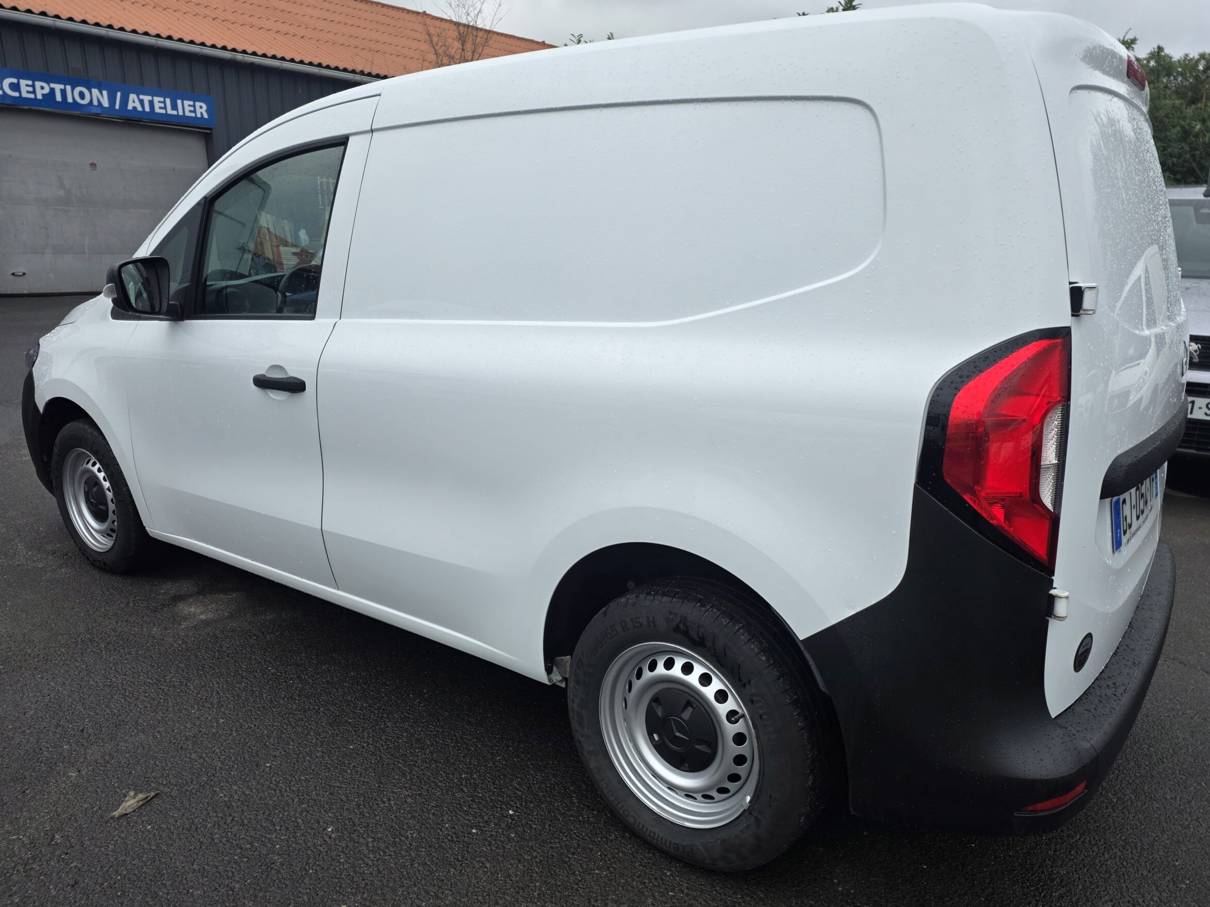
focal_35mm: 25
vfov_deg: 54.9
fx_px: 874
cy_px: 470
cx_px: 626
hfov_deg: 69.4
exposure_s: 1/359
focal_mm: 6.25
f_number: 1.7
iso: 32
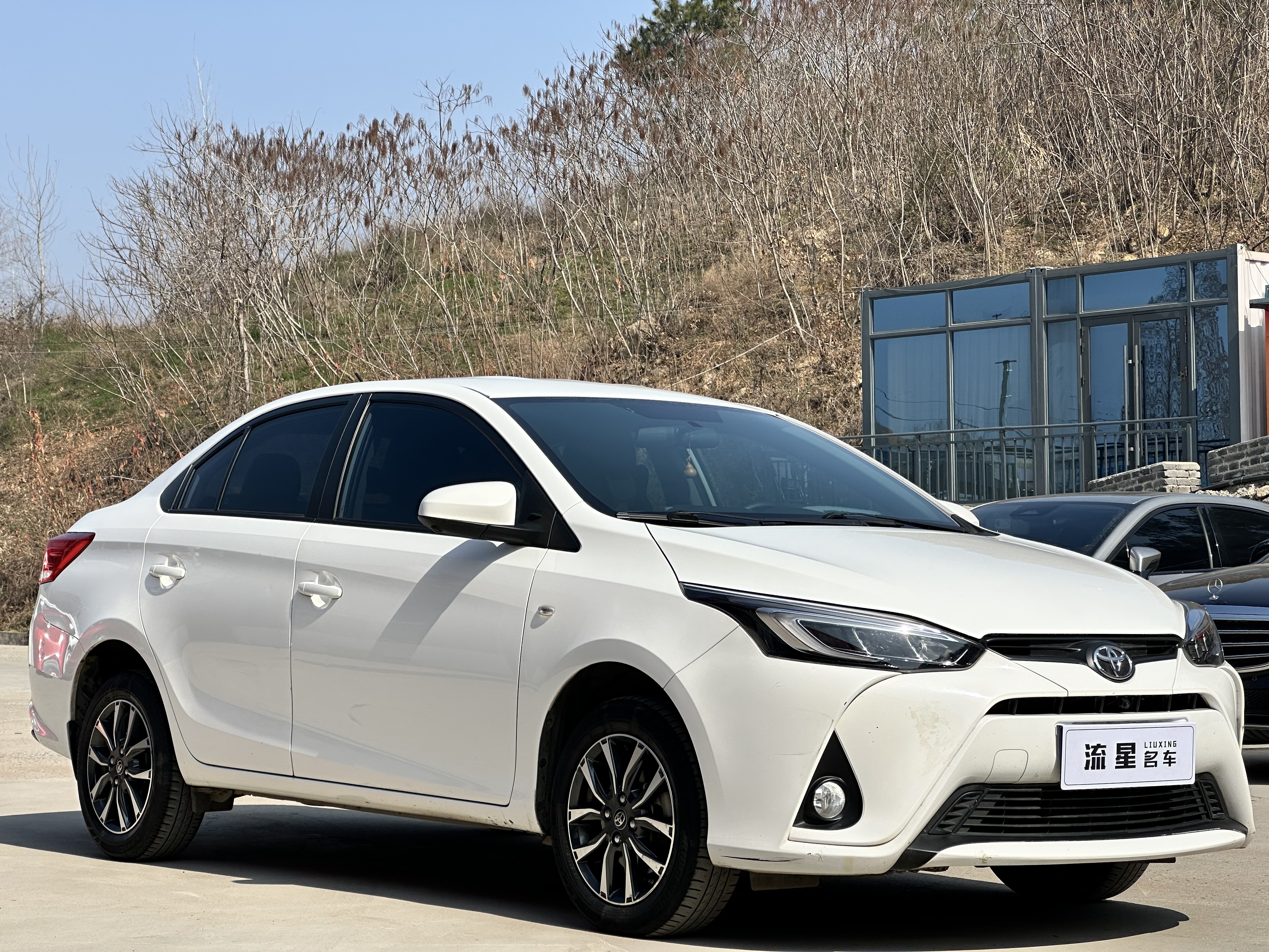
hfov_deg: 25.3
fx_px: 2823
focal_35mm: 77
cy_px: 476
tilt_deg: +1.6
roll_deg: -0.4
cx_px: 634
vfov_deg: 19.1
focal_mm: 9
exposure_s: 1/1085
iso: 32
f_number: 2.8
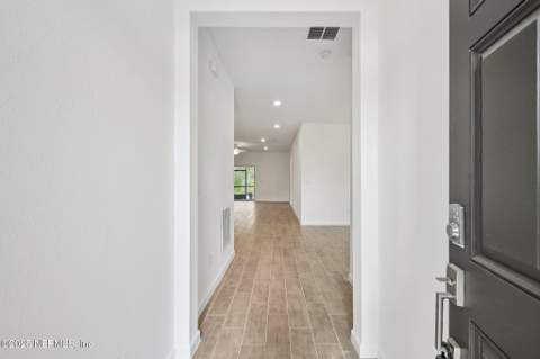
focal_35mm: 15
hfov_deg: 100.4
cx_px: 270
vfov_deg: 77.2
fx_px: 225
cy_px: 180
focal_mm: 10
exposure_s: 1/40
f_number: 8
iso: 400
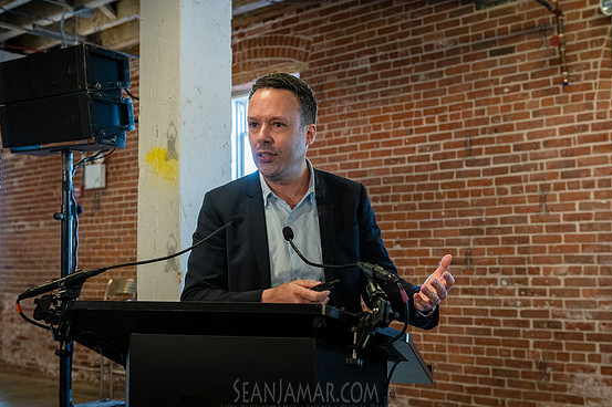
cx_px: 340
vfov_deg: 31.1
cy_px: 196
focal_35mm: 43
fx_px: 731
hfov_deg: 45.4
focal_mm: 38
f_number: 4.5
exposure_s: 1/320
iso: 2500
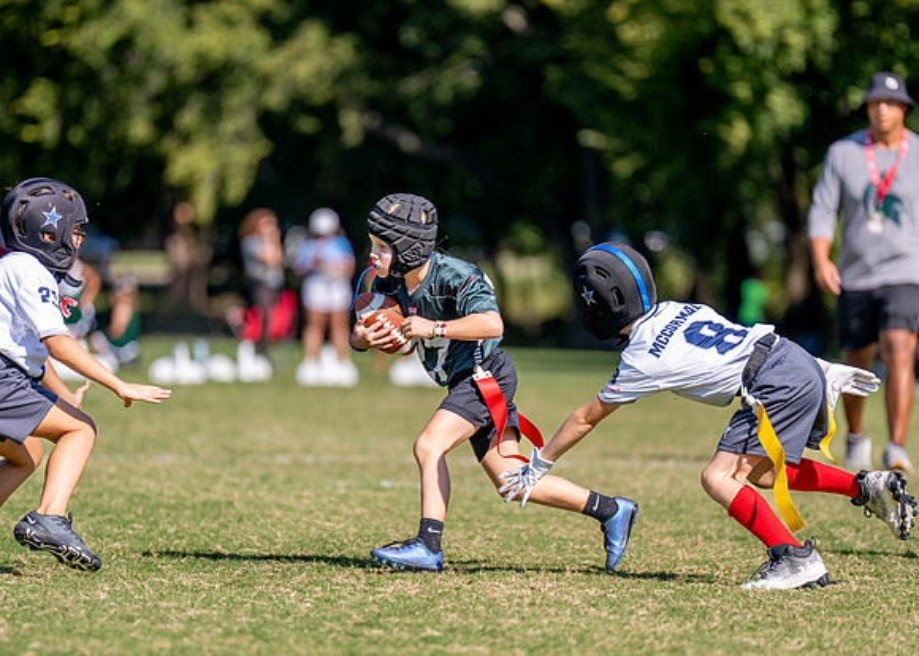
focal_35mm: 285
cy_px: 384
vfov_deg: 5.1
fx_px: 7425
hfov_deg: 7.1
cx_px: 441
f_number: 2.8
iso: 250
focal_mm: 200
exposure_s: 1/5000
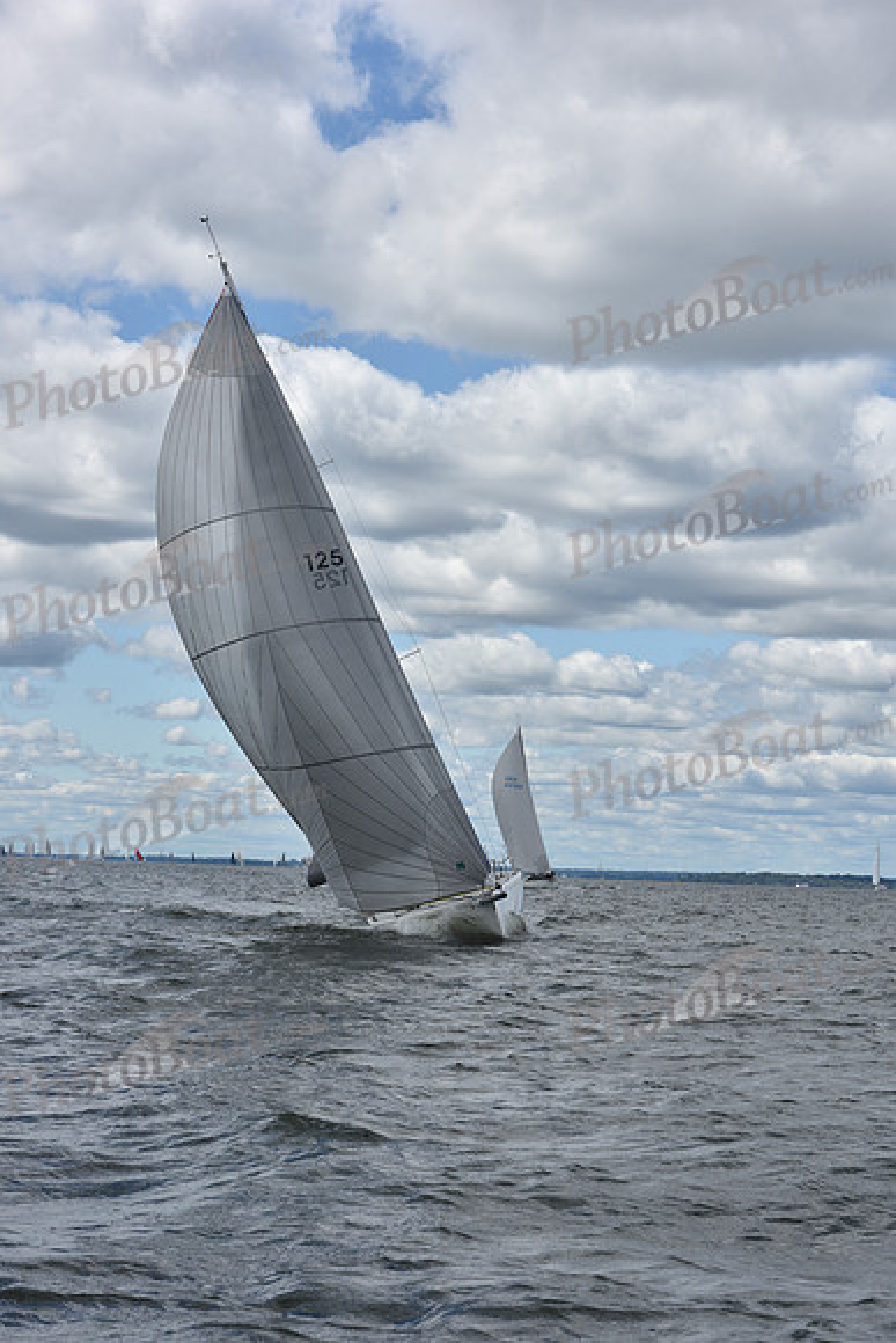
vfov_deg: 25.4
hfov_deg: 17.1
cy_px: 672
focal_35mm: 80
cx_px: 448
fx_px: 2985
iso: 250
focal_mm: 80
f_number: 11
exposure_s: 1/800
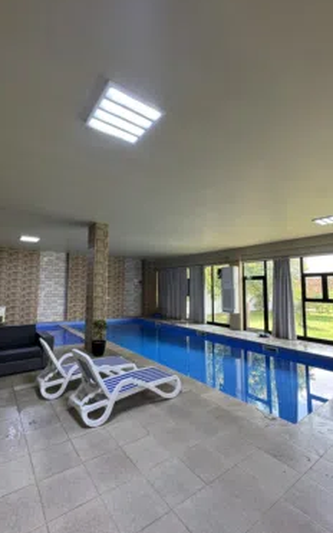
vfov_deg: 97.8
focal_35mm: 16
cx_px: 141
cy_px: 267
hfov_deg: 70.8
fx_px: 232
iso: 100
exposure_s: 1/99
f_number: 2.2
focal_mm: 2.22
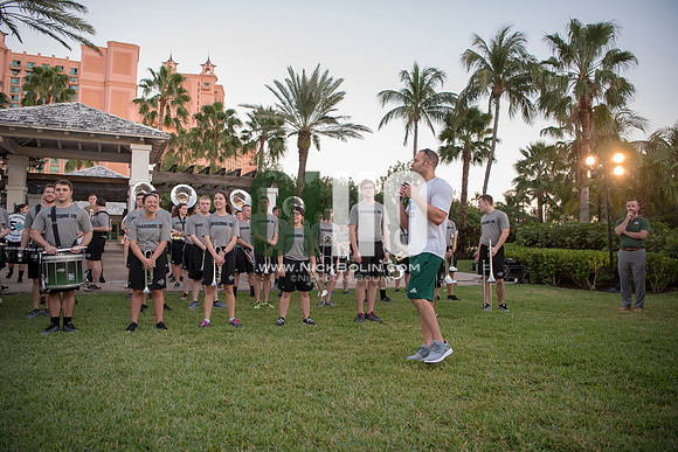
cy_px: 226
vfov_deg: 53.2
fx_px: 452
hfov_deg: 73.7
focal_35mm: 24
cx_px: 339
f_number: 3.2
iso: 2000
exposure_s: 1/400
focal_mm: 24
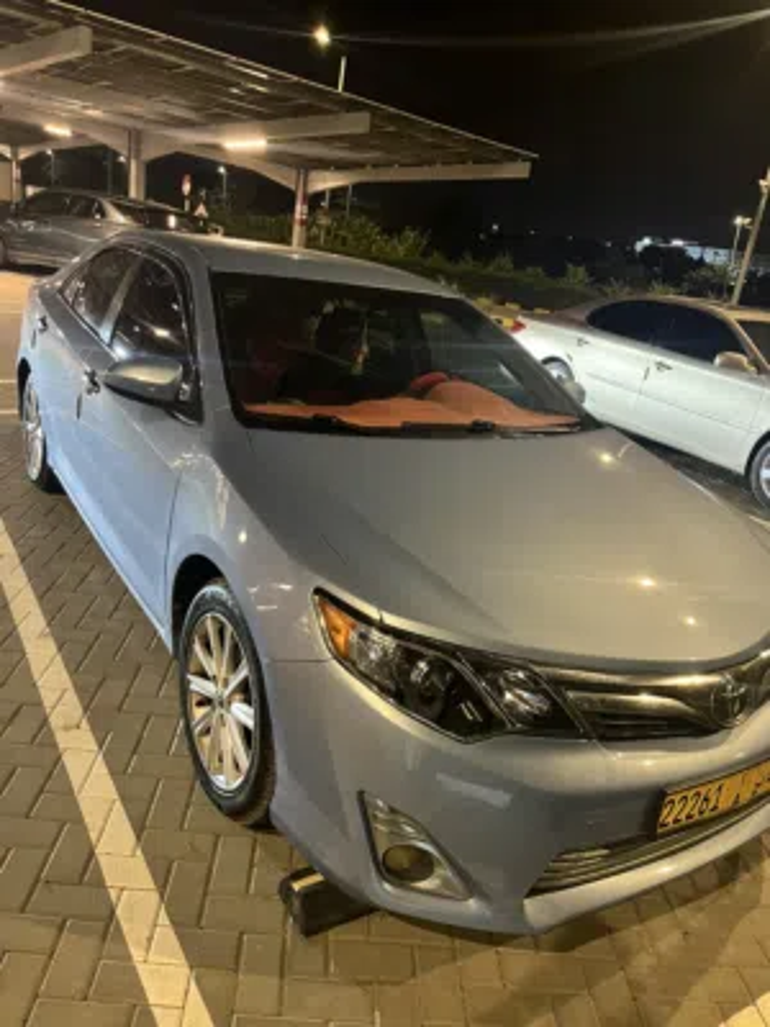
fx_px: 771
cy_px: 514
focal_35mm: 26
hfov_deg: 53.1
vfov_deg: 67.3
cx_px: 385
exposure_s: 1/33
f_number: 1.6
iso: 640
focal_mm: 5.1
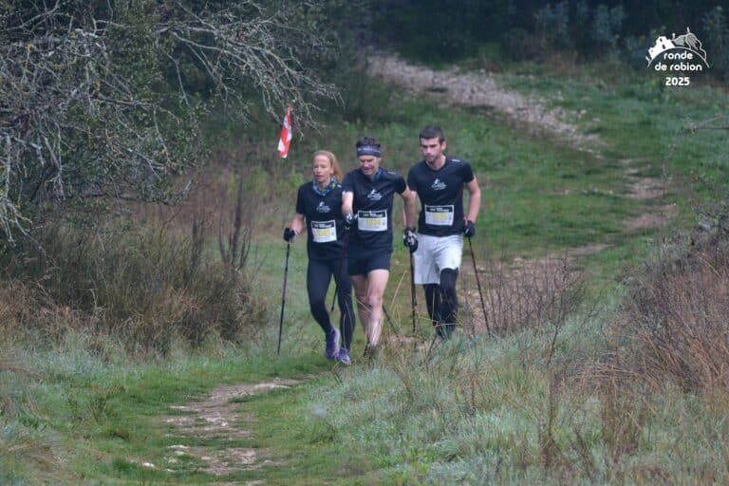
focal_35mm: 690
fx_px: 13971
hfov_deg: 3.0
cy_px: 243
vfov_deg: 2.0
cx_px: 364
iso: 1250
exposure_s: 1/500
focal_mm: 460
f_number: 6.3
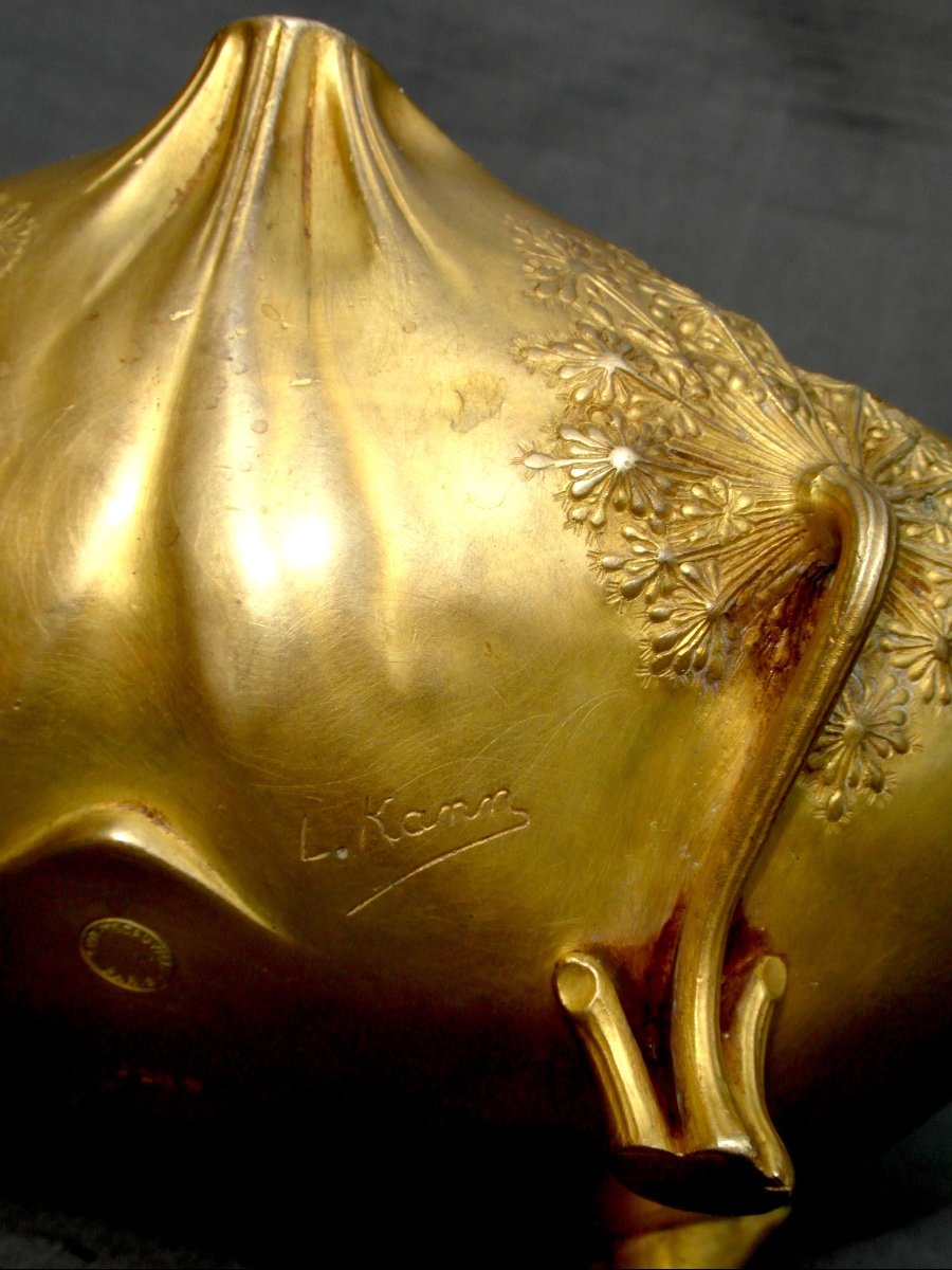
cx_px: 476
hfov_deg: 23.7
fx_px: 2273
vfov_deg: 31.2
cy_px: 635
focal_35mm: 62
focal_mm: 10.2
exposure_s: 1/350
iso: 80
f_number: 5.6
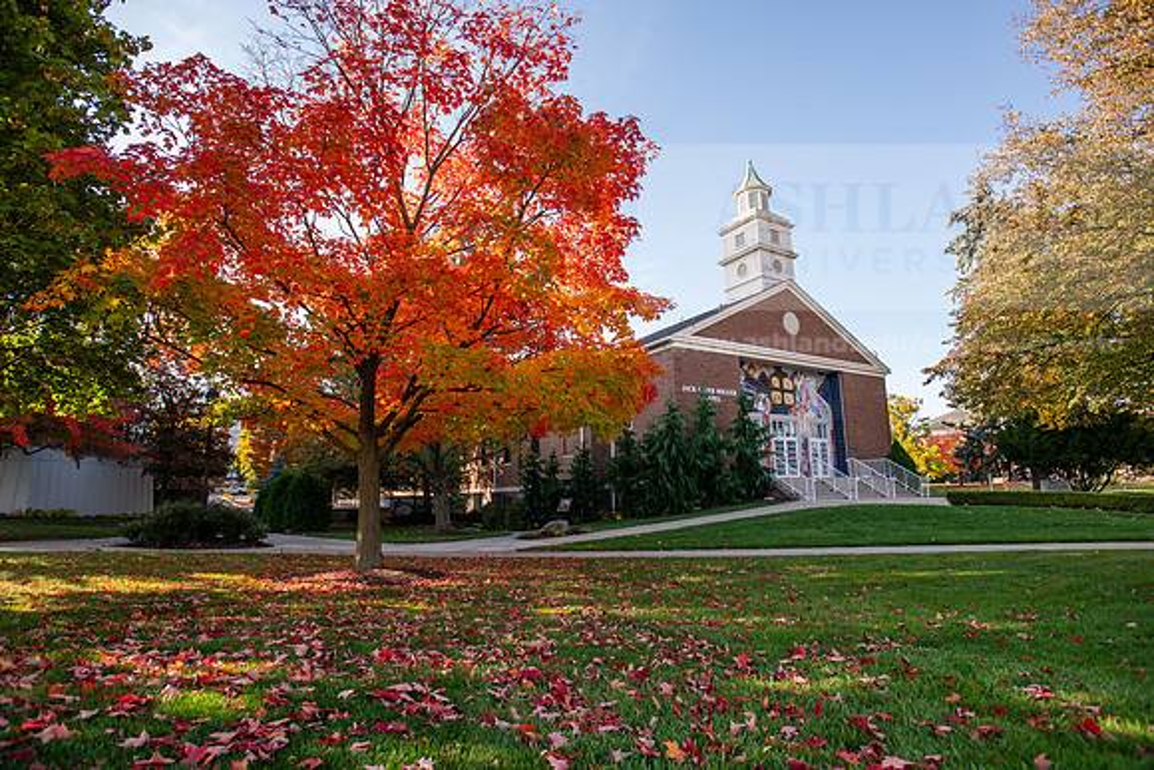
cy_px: 385
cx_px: 577
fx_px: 609
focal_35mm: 19
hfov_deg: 86.9
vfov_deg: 64.6
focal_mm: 19
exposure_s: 1/320
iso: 250
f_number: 5
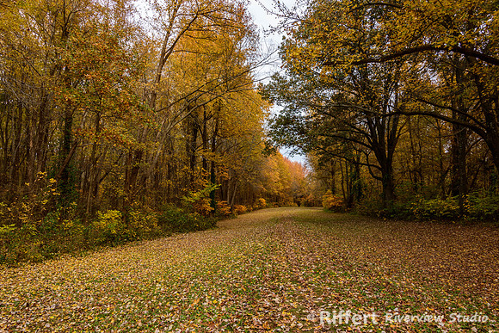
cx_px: 250
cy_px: 166
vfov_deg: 46.4
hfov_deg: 65.5
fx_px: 388
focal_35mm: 28
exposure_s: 1/30
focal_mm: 28
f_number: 8
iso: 200
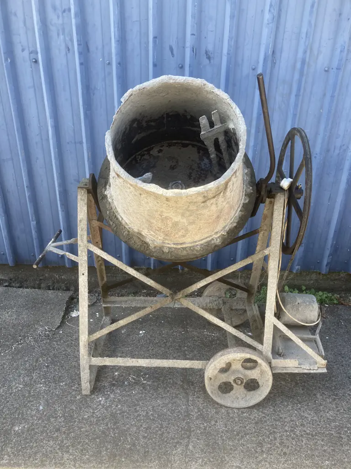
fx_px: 379
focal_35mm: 28
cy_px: 234
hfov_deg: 49.7
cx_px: 176
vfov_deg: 63.4
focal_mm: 3.99
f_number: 1.8
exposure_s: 1/122
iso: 25
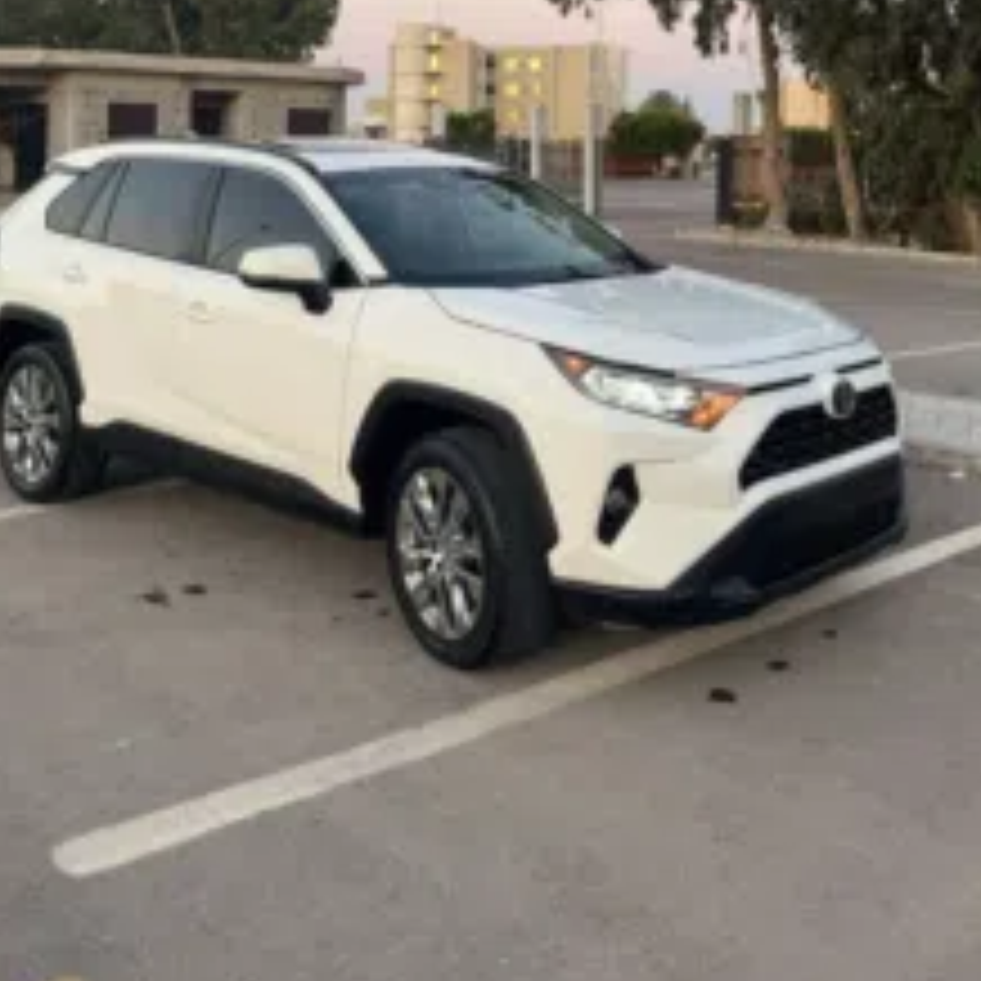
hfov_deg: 42.8
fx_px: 1250
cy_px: 144
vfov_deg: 40.4
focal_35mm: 39
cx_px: 522
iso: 100
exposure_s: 1/117
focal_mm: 6.76
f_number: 1.78
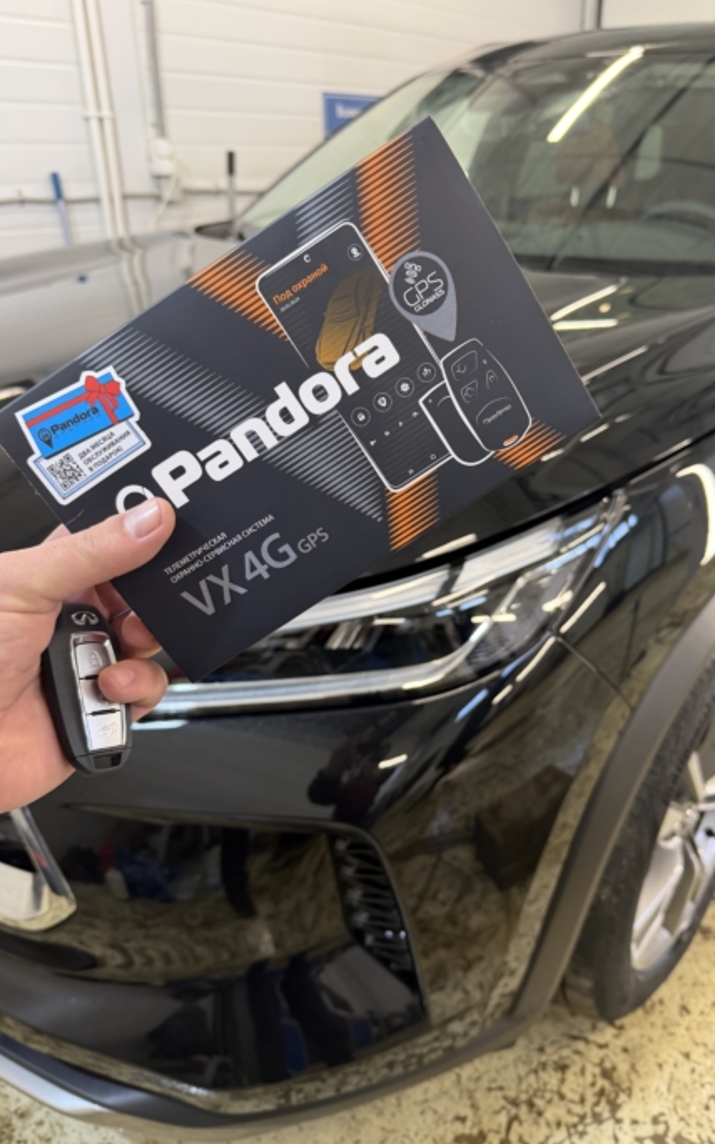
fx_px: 811
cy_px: 561
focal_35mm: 26
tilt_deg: -27.1
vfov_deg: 70.4
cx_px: 415
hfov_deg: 47.4
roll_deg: -0.2
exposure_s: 1/50
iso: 160
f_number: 1.78
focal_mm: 6.76
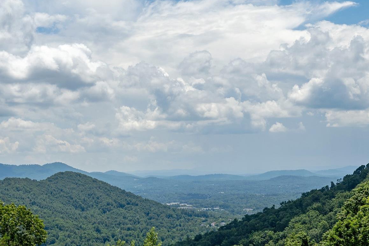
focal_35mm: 53
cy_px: 194
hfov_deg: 37.3
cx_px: 138
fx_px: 543
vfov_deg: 25.1
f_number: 7.1
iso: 320
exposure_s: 1/1600
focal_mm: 30
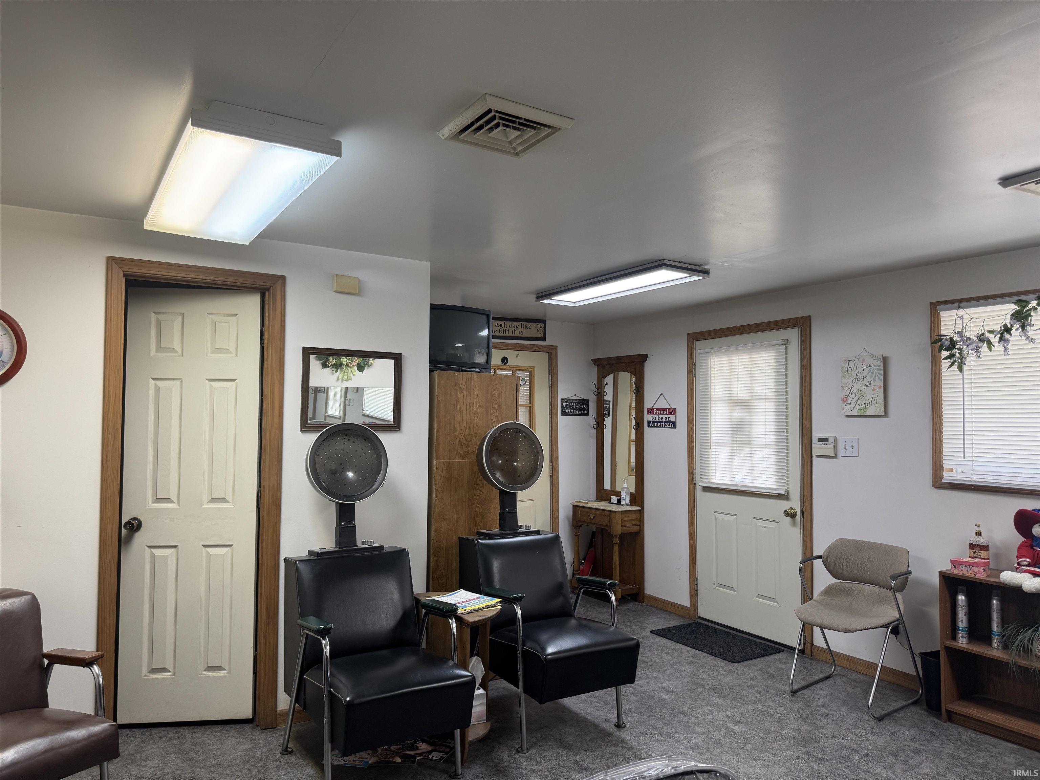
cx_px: 520
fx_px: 721
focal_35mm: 24
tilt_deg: +1.8
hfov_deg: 71.6
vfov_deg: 56.8
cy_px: 390
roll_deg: -0.4
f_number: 1.78
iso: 160
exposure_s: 1/120
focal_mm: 6.76
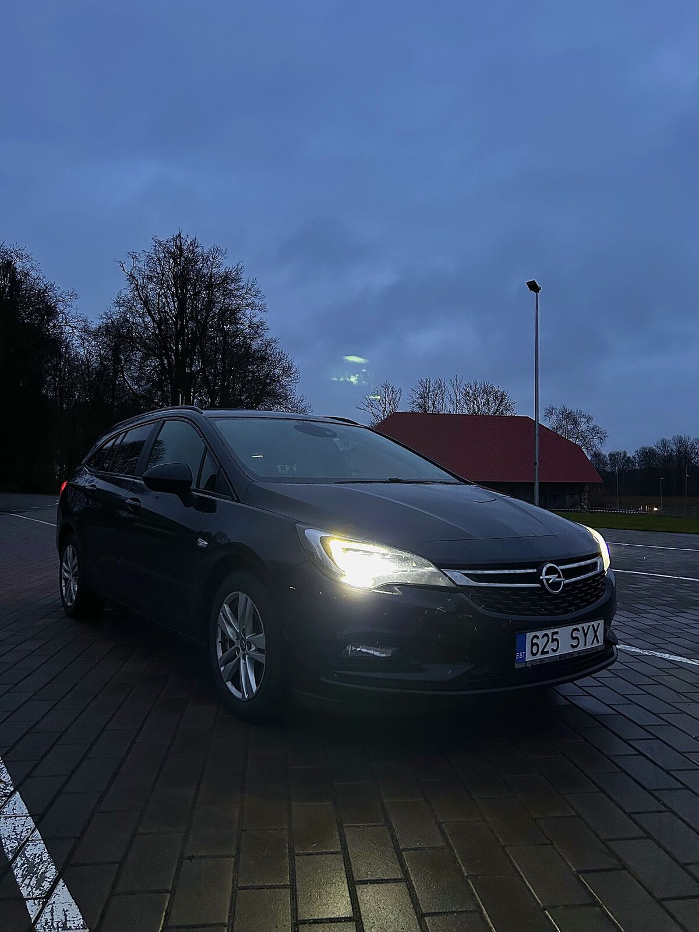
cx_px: 350
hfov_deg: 53.1
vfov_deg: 67.3
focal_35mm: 26
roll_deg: +0.6
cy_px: 466
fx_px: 700
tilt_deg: +1.0
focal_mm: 5.7
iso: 640
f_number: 1.5
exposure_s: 1/33
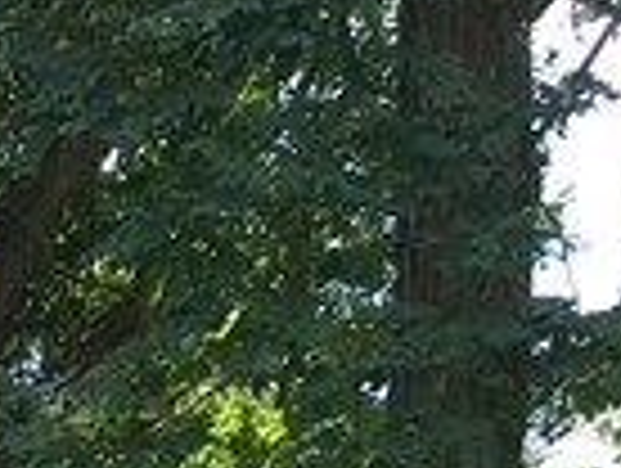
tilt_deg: +0.4
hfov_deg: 7.6
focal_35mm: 215
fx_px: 3864
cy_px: 1670
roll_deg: +1.8
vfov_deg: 6.1
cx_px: -1436
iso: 25
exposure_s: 1/241
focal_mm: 4.15
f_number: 2.2
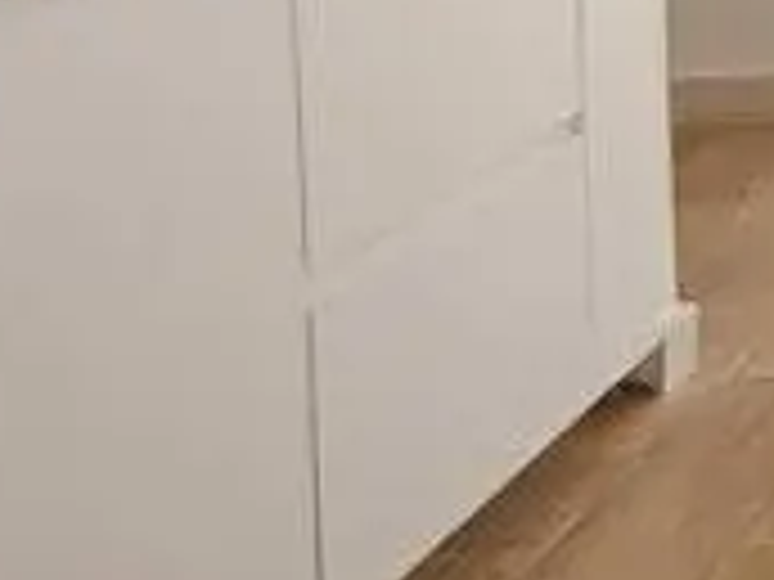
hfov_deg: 15.4
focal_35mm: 93
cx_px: 1678
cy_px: -405
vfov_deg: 14.3
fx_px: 2079
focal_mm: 1.65
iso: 120
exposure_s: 1/50
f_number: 2.2
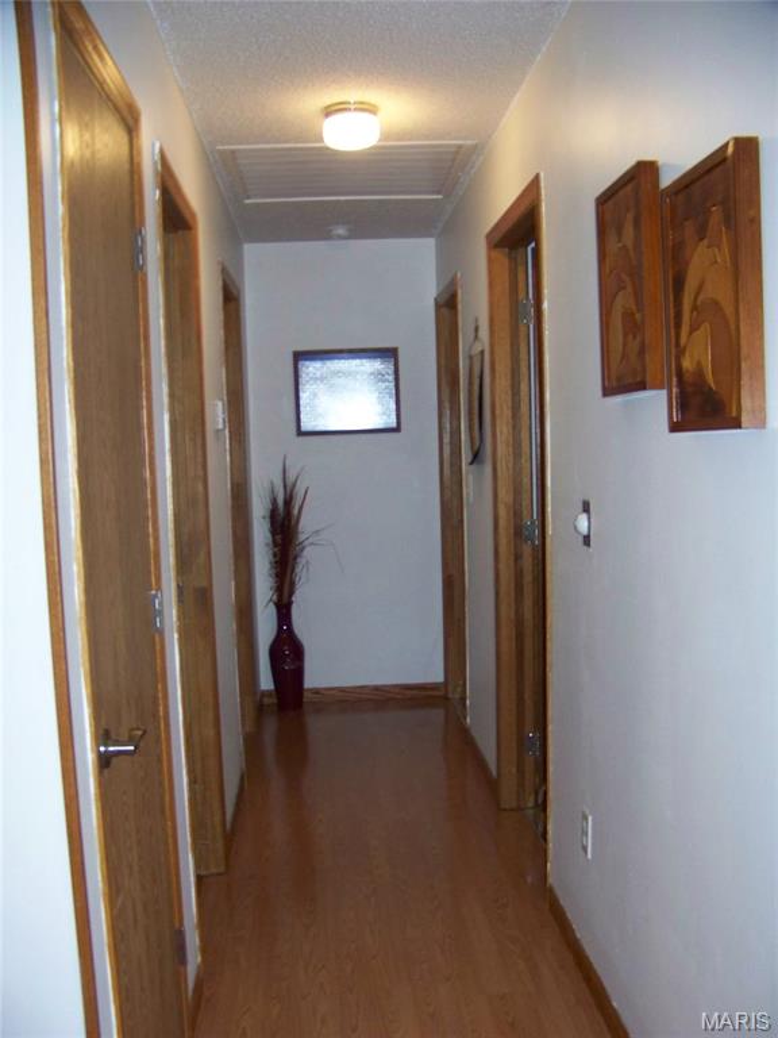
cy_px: 519
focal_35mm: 36
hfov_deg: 39.7
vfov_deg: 51.4
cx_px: 389
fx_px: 1079
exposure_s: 1/30
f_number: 2.8
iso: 200
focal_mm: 5.85
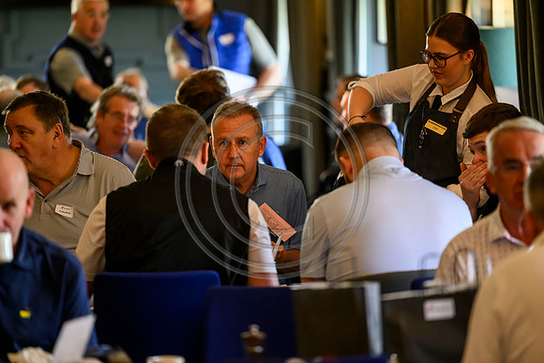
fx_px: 3023
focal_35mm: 200
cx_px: 272
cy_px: 182
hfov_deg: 10.3
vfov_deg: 6.9
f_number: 2.8
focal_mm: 200
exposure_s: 1/500
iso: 3200
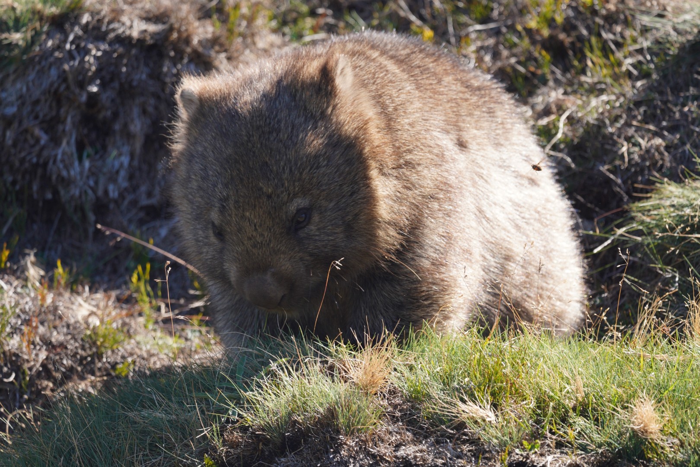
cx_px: 350
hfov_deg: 6.5
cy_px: 234
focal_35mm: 317
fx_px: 6169
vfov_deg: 4.3
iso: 400
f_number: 6.3
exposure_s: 1/400
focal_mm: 317.3
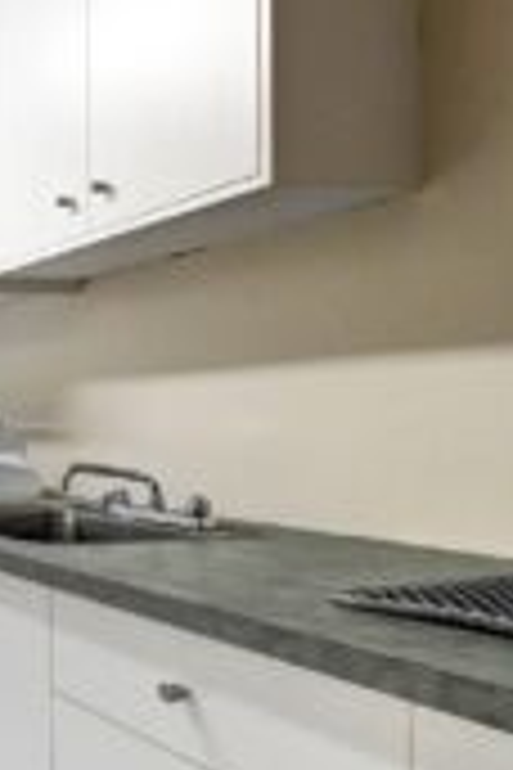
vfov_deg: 54.1
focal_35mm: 35
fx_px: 748
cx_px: -333
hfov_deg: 24.5
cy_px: 453
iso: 3200
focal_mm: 10
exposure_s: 1/40
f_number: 11
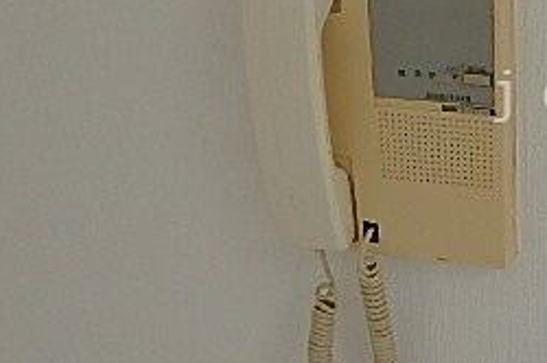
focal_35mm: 56
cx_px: 643
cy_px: 96
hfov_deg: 30.7
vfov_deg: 23.9
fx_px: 850
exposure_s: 1/60
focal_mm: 3.7
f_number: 3.5
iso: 200
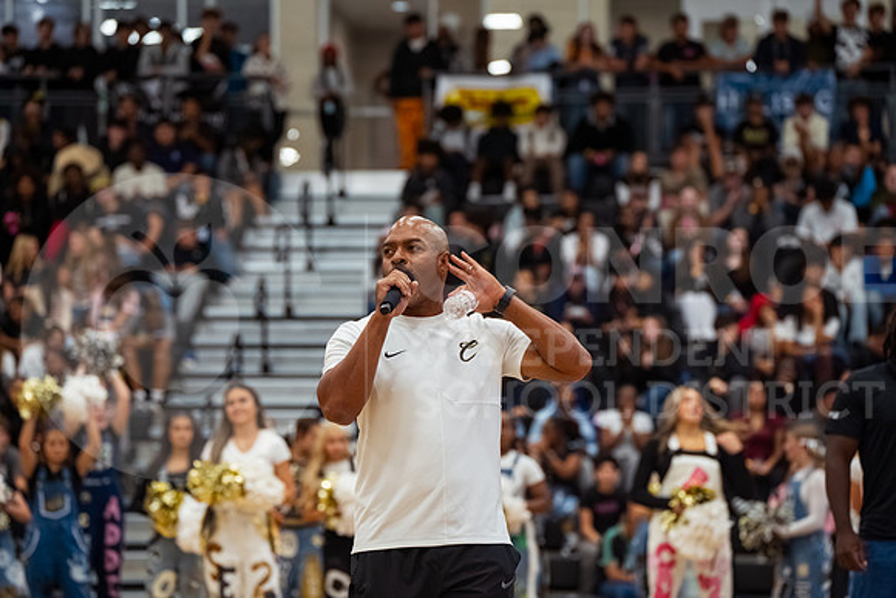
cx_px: 448
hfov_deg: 16.6
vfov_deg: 11.1
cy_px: 299
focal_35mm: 123
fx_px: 3066
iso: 3200
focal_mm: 123
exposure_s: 1/1000
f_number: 3.2
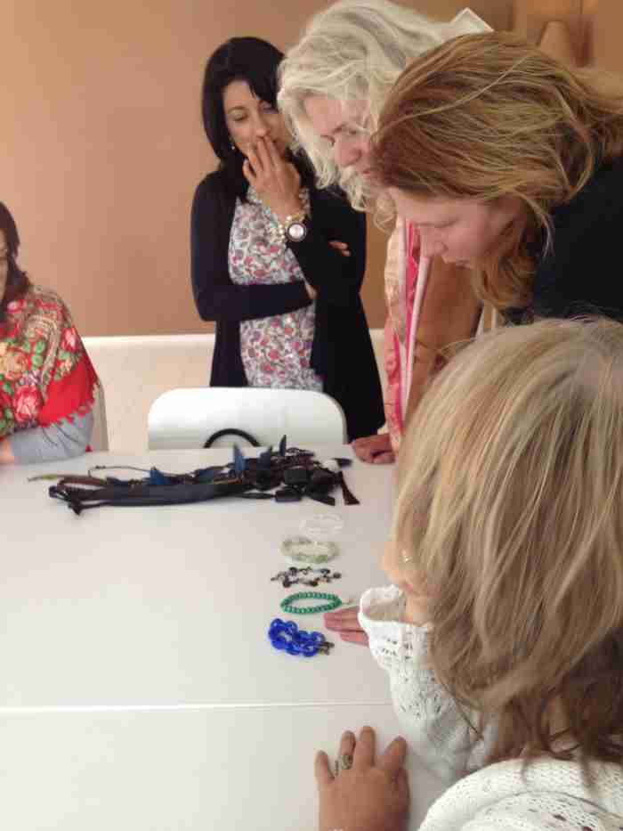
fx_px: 840
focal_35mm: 35
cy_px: 416
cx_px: 312
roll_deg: +3.0
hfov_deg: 40.7
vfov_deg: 52.6
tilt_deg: -22.1
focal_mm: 4.28
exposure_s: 1/20
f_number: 2.4
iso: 100
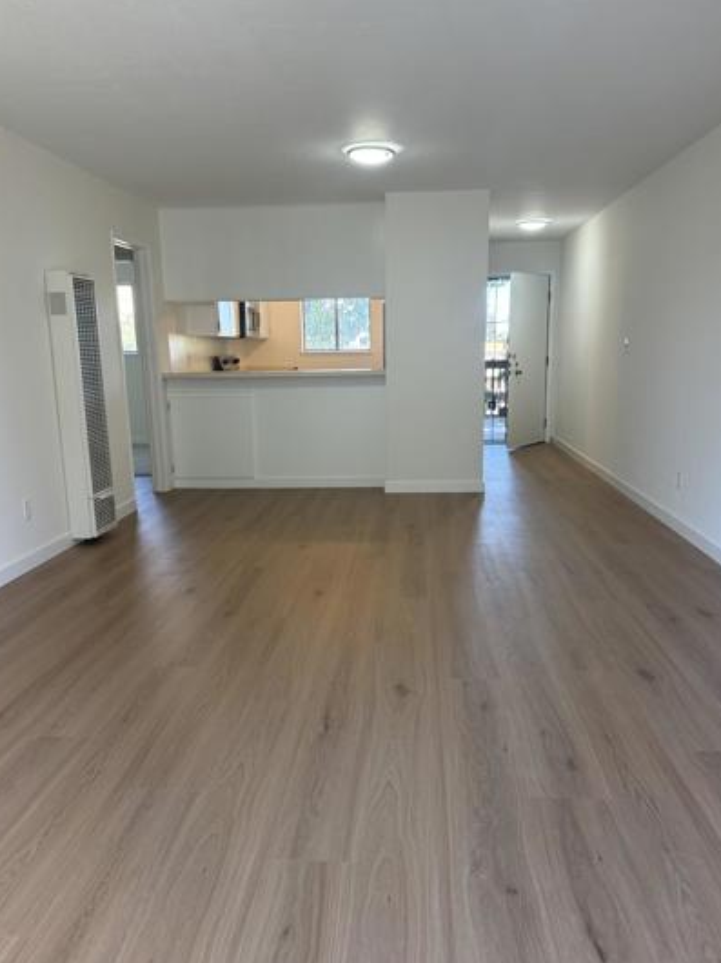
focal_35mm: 29
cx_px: 356
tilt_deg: -11.7
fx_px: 806
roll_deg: +1.5
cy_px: 516
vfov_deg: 61.6
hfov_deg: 48.2
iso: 200
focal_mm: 6.76
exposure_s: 1/120
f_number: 1.78
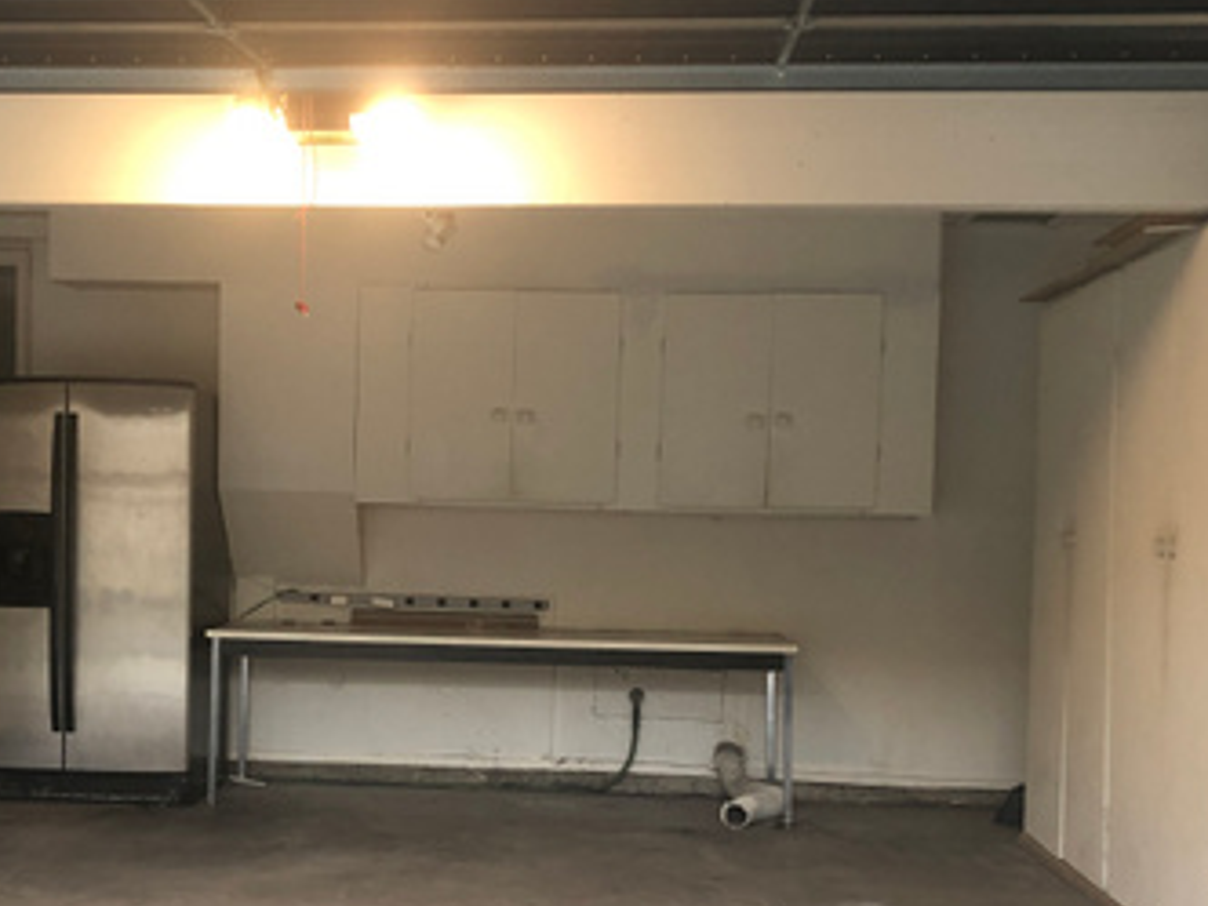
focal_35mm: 54
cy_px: 608
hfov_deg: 35.2
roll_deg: -1.0
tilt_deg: -1.2
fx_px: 1884
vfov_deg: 26.9
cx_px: 408
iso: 40
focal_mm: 3.99
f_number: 1.8
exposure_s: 1/24
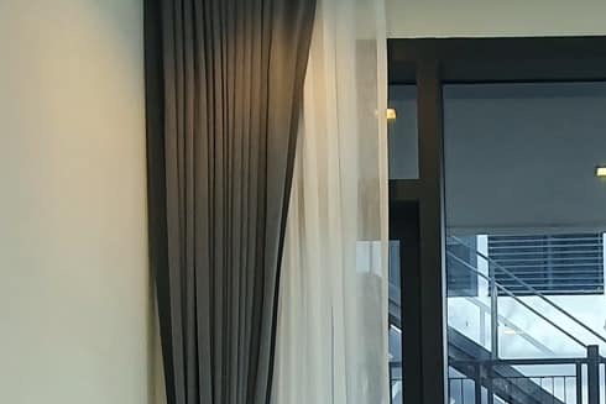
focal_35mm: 53
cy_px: 514
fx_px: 892
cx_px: 534
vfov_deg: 22.9
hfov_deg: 35.5
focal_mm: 1.8
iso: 100
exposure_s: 1/50
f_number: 2.2
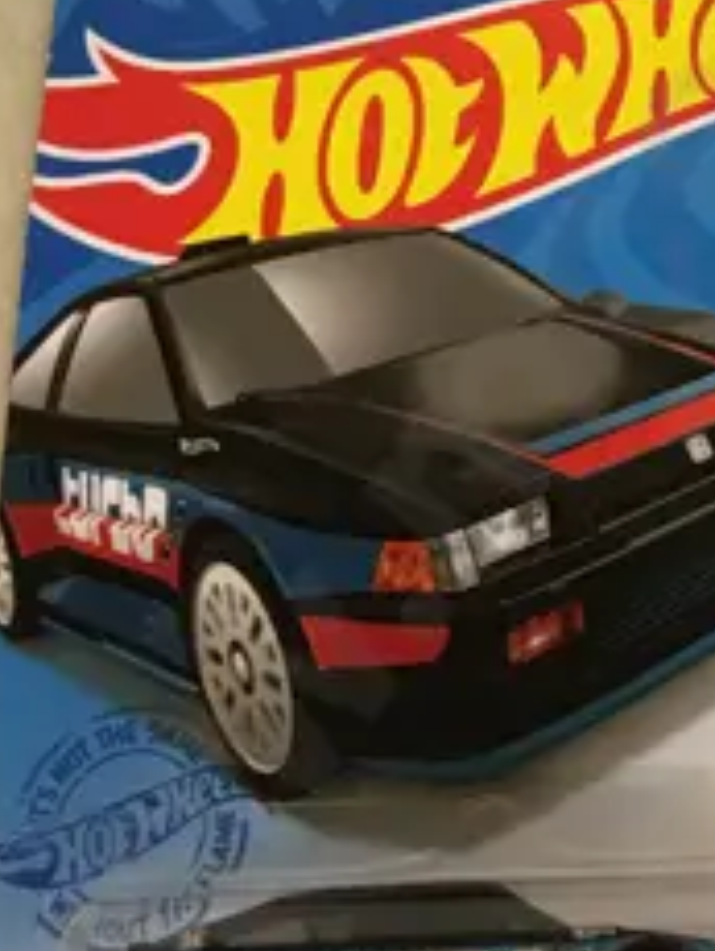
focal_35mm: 129
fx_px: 3546
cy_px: -525
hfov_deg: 10.9
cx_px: 1211
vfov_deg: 14.2
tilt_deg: -66.2
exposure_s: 1/17
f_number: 2.2
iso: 50
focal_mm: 4.15
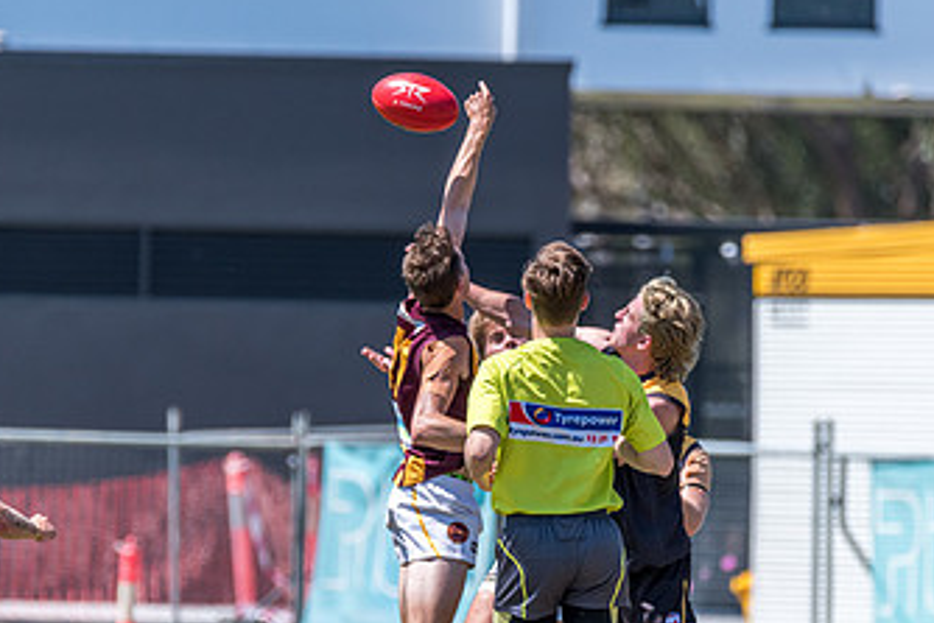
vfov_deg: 1.5
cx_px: 441
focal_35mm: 901
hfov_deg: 2.3
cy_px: 482
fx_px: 23385
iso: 800
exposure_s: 1/3200
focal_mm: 500
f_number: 6.3
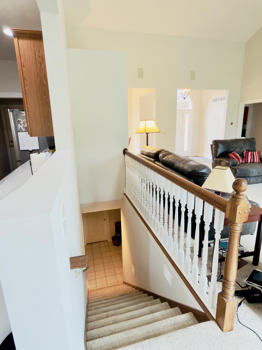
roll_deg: +0.3
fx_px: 192
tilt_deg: -13.5
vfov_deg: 84.7
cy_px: 175
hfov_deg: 68.7
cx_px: 131
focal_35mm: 19
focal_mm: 2.22
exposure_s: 1/30
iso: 250
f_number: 2.2
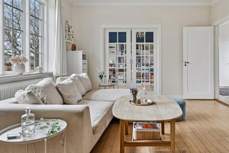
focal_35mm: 28
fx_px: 178
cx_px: 142
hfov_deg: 64.6
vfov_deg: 46.2
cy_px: 64
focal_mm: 19
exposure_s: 1/30
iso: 400
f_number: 4
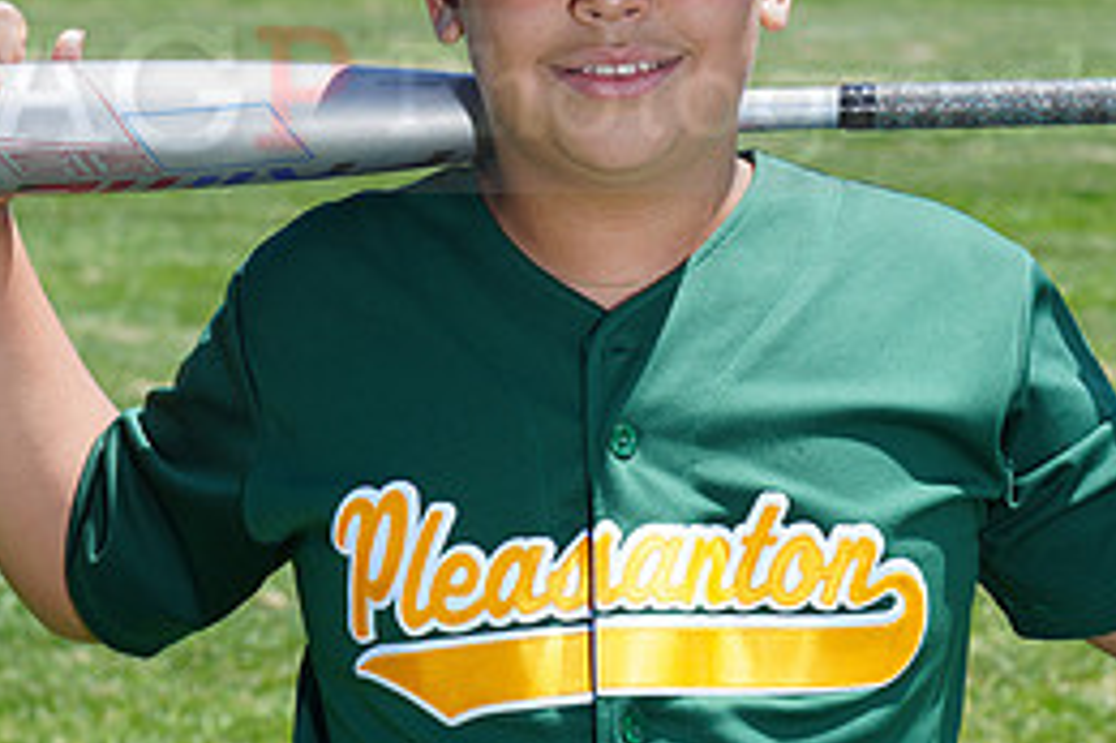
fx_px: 7745
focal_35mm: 250
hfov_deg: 8.2
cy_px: 67
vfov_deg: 5.5
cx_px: 682
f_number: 10
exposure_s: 1/200
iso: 200
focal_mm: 112
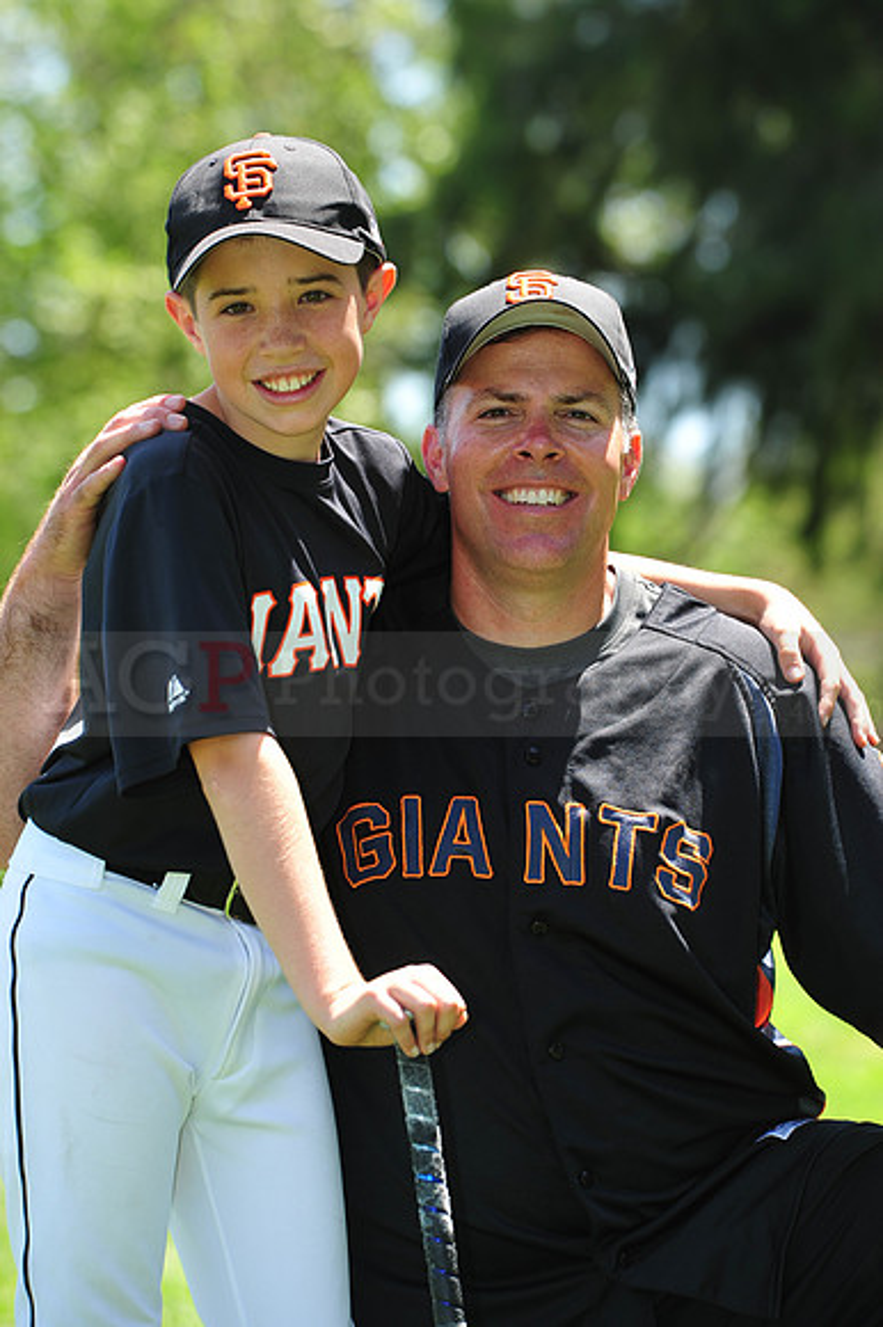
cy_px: 664
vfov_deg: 10.3
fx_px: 7367
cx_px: 442
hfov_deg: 6.9
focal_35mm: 200
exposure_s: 1/200
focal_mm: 200
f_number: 6.3
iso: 200
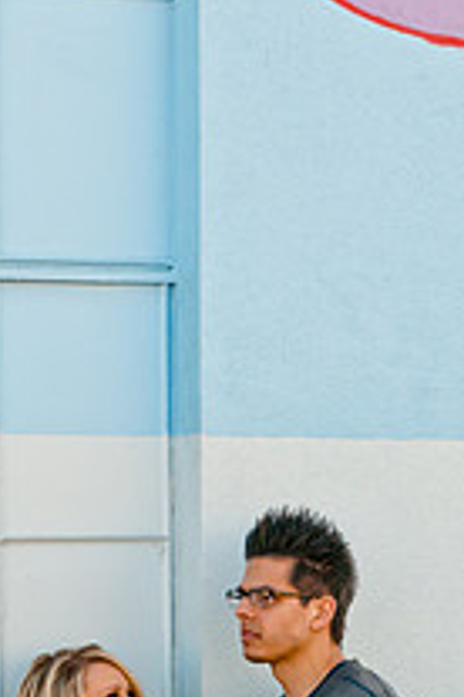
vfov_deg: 12.6
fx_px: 3151
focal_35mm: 163
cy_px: 286
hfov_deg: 8.4
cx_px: 183
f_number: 6.3
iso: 200
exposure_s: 1/250
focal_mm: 50
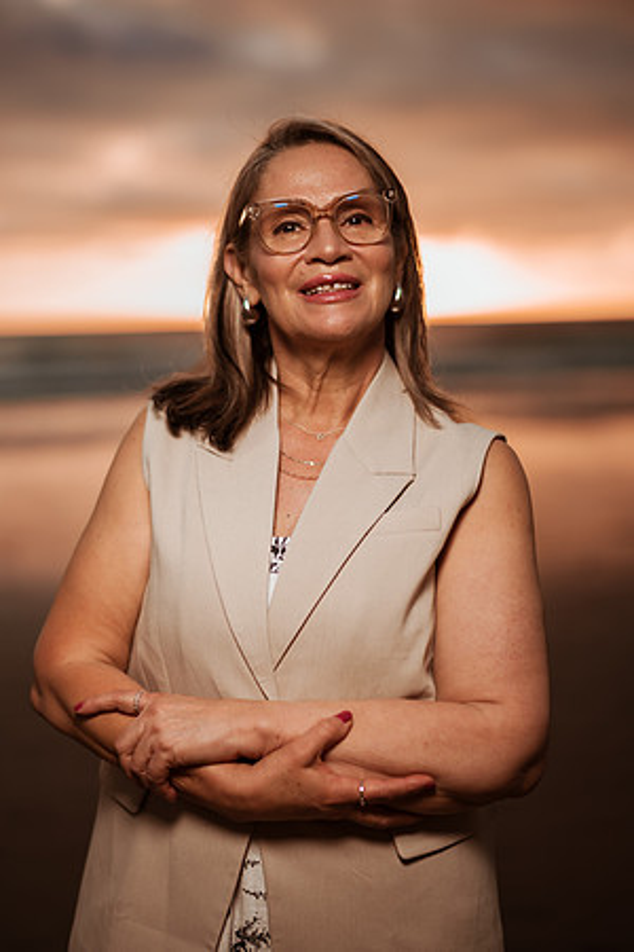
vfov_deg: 34.5
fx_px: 1532
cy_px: 476
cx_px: 317
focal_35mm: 58
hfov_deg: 23.4
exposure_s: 1/3200
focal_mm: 58
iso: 50
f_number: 1.8
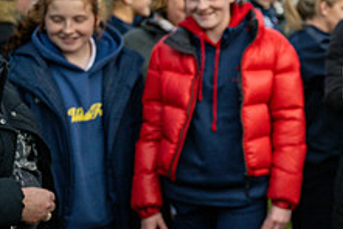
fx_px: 763
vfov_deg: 17.0
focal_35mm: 80
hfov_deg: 22.7
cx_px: 444
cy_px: 46
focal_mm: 30.5
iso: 90
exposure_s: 1/6400
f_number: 2.8
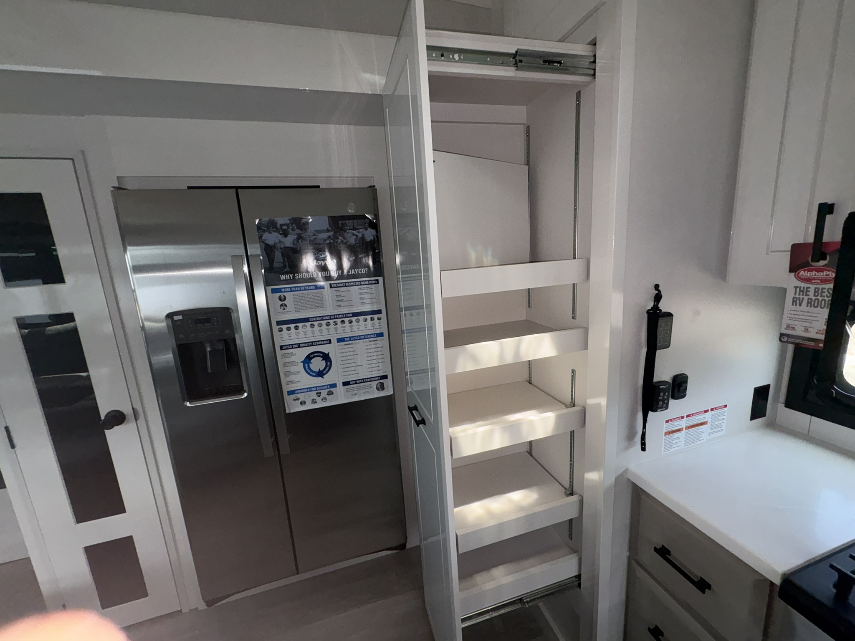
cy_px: 320
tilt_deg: -11.2
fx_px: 346
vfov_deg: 85.7
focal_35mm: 14
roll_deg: +3.8
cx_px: 428
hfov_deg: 102.1
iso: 50
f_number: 2.2
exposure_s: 1/122
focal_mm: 2.22
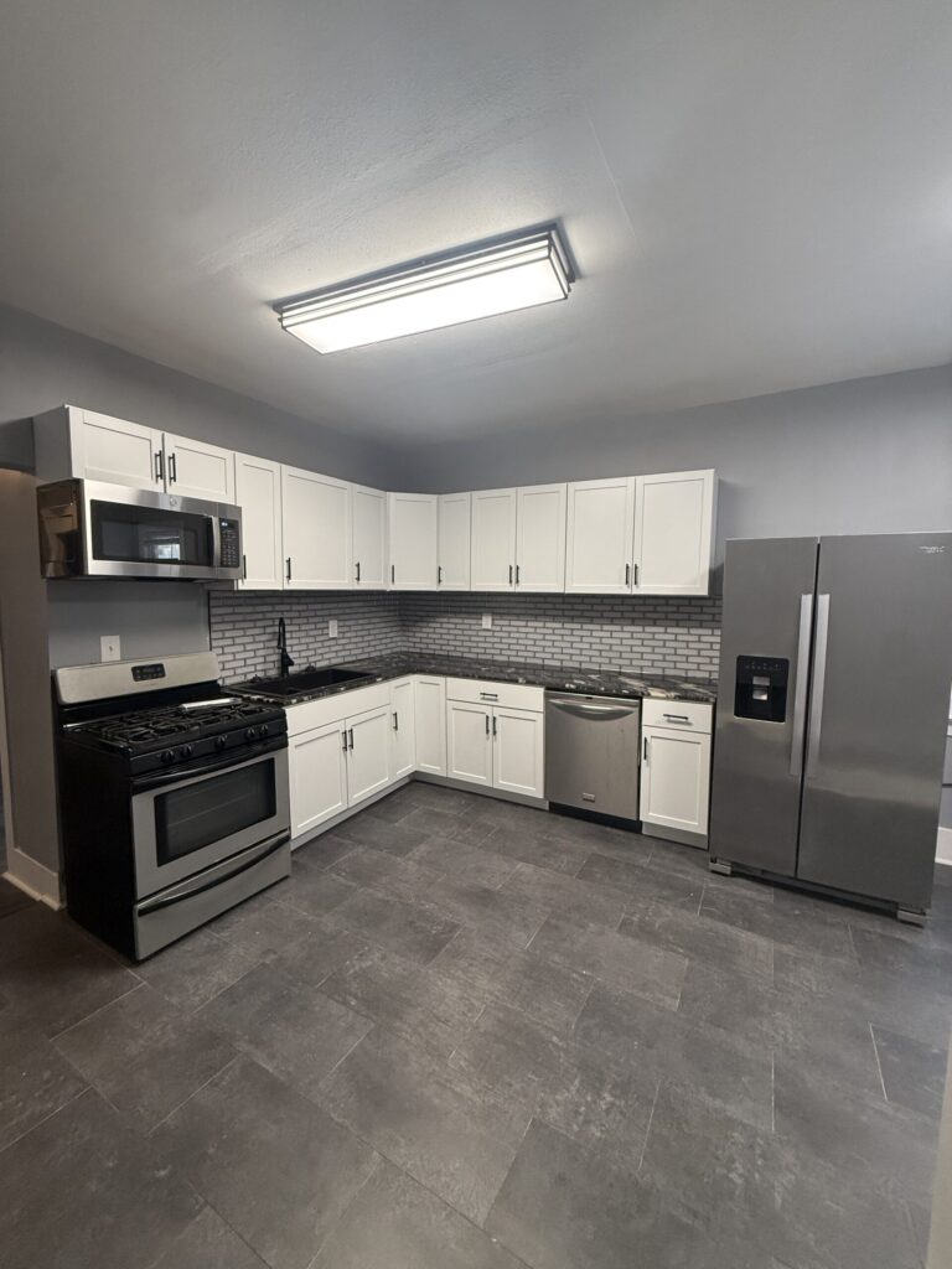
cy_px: 634
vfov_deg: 102.1
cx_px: 476
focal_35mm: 14
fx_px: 513
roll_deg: -1.5
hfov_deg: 85.7
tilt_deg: -4.3
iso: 320
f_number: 2.2
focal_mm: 2.22
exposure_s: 1/120
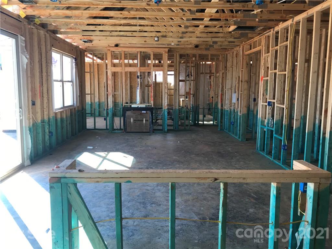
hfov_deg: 63.4
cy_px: 124
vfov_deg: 49.7
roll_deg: -0.7
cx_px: 166
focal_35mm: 28
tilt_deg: -6.9
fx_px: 269
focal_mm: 3.99
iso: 32
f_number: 1.8
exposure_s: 1/90
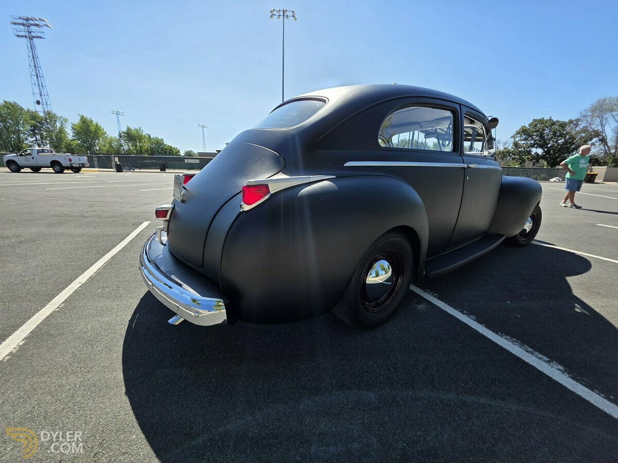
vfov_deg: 89.9
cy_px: 232
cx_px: 309
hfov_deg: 106.2
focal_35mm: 13
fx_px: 232
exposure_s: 1/1521
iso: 40
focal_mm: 2.2
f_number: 1.9
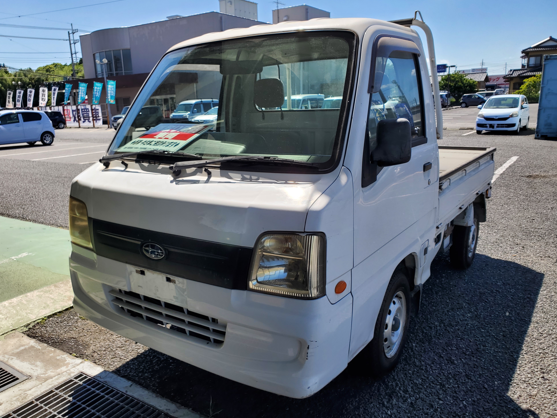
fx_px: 434
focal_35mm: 27
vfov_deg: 51.4
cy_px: 207
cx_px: 272
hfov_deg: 65.3
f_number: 2.4
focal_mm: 4.3
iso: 50
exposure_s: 1/1326
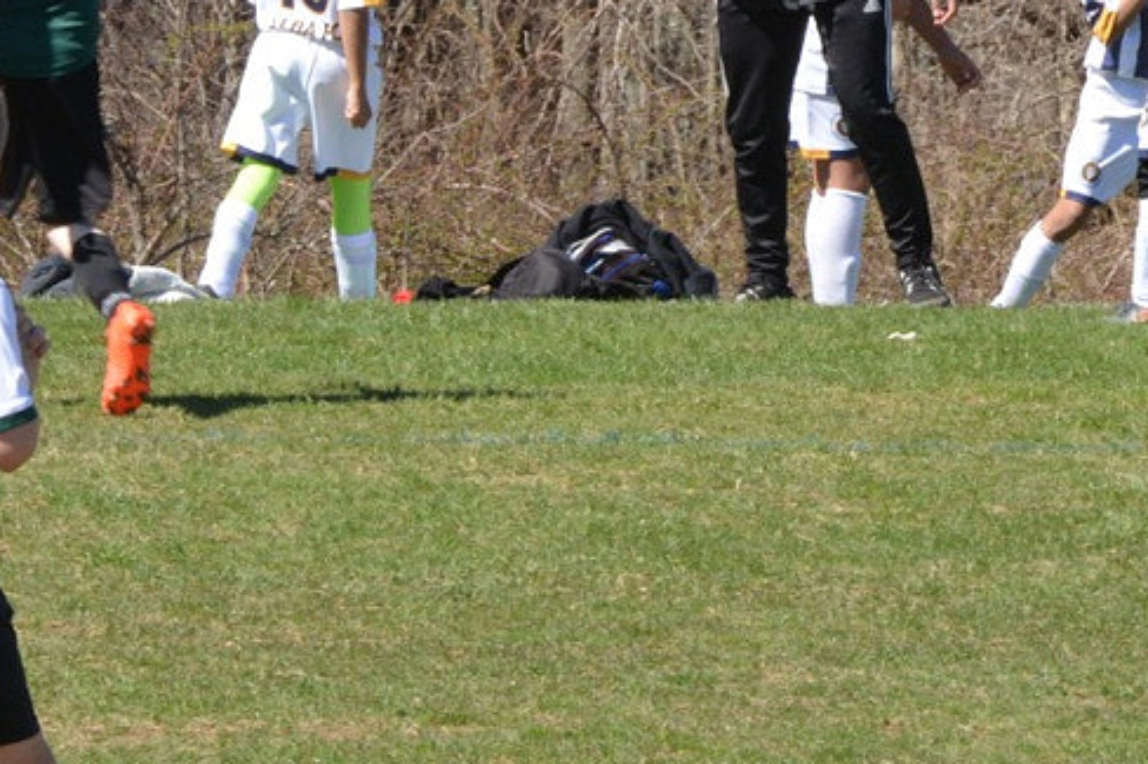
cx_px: 1047
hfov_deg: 3.1
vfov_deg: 2.1
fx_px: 20911
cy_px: -147
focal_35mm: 656
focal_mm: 200
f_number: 22
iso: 900
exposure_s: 1/160
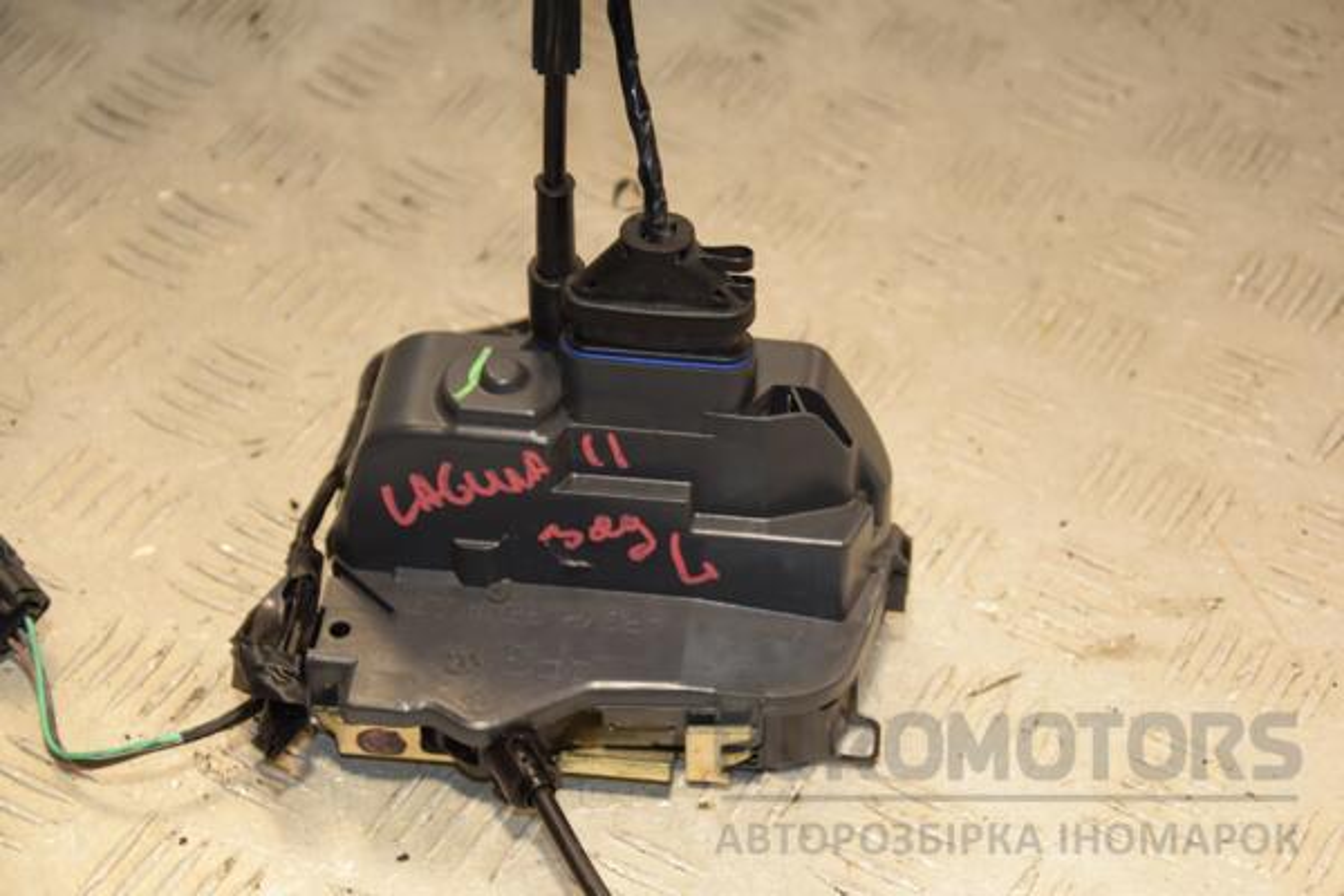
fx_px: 3472
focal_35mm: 93
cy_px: 448
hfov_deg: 21.9
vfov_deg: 14.7
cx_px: 672
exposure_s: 1/200
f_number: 5.6
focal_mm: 62
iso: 800
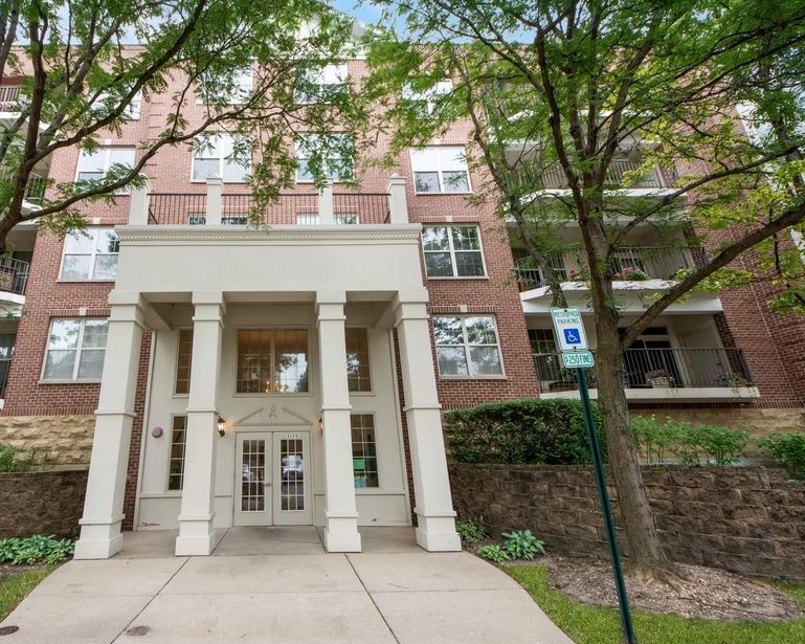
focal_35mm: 15
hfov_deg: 93.7
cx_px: 276
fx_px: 357
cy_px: 345
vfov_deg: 83.9
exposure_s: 1/40
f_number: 9
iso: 200
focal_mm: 8
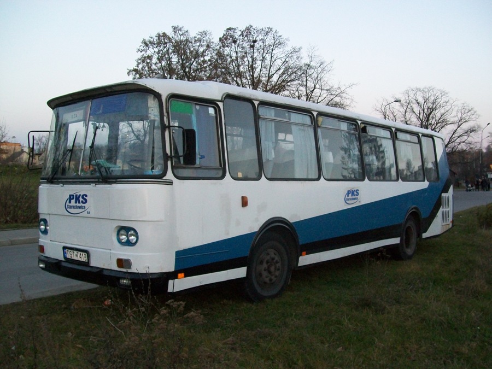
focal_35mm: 36
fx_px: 512
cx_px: 246
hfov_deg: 51.4
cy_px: 184
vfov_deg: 39.7
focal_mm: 6
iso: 160
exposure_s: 1/60
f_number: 2.7
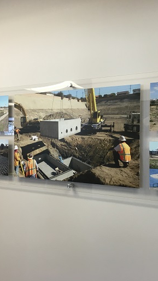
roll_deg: -0.4
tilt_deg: -1.7
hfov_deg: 27.5
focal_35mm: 43
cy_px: 141
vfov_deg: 47.4
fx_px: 320
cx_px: 107
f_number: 2.2
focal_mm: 4.15
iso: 50
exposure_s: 1/30
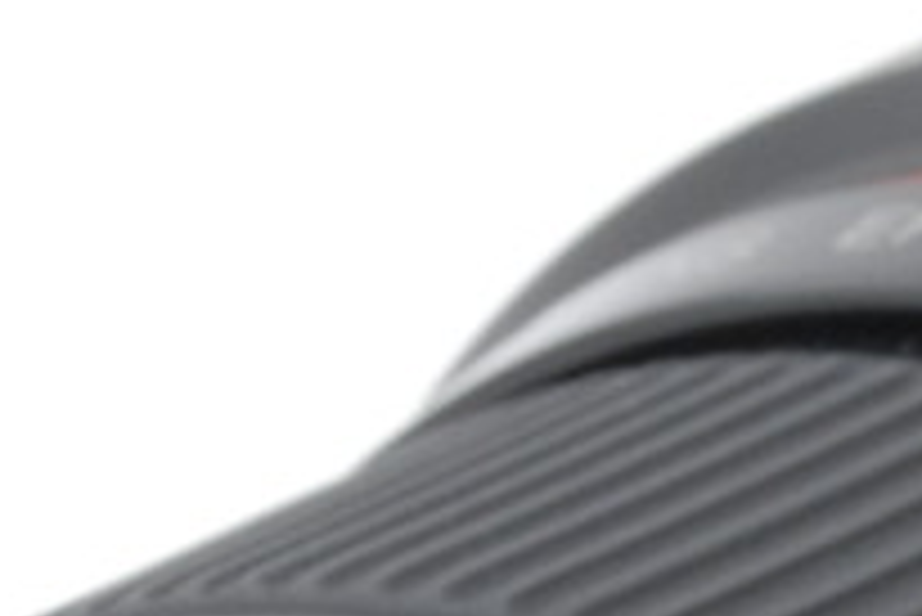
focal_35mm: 644
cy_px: 2196
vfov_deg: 2.1
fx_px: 16502
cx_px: 621
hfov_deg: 3.2
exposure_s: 1/100
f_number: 18
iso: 400
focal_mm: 55
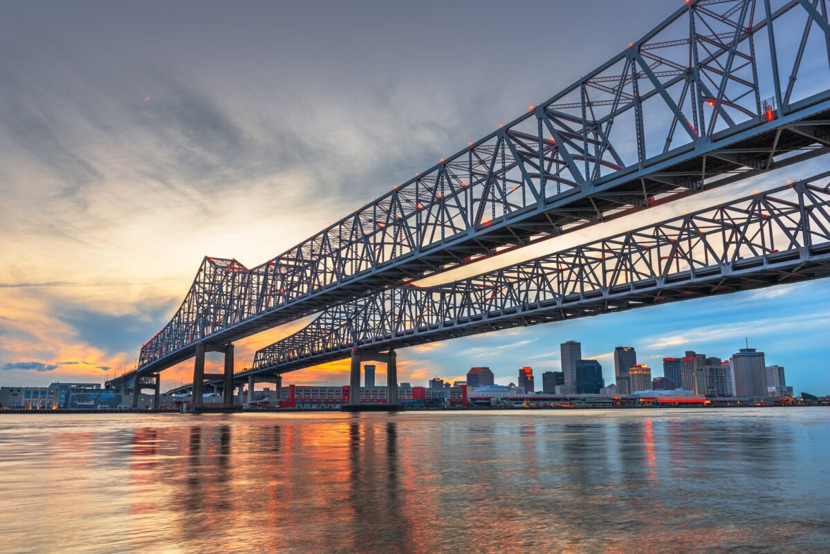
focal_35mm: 29
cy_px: 277
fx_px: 669
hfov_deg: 63.6
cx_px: 415
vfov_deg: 45.0
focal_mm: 29
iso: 64
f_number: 11
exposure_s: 3
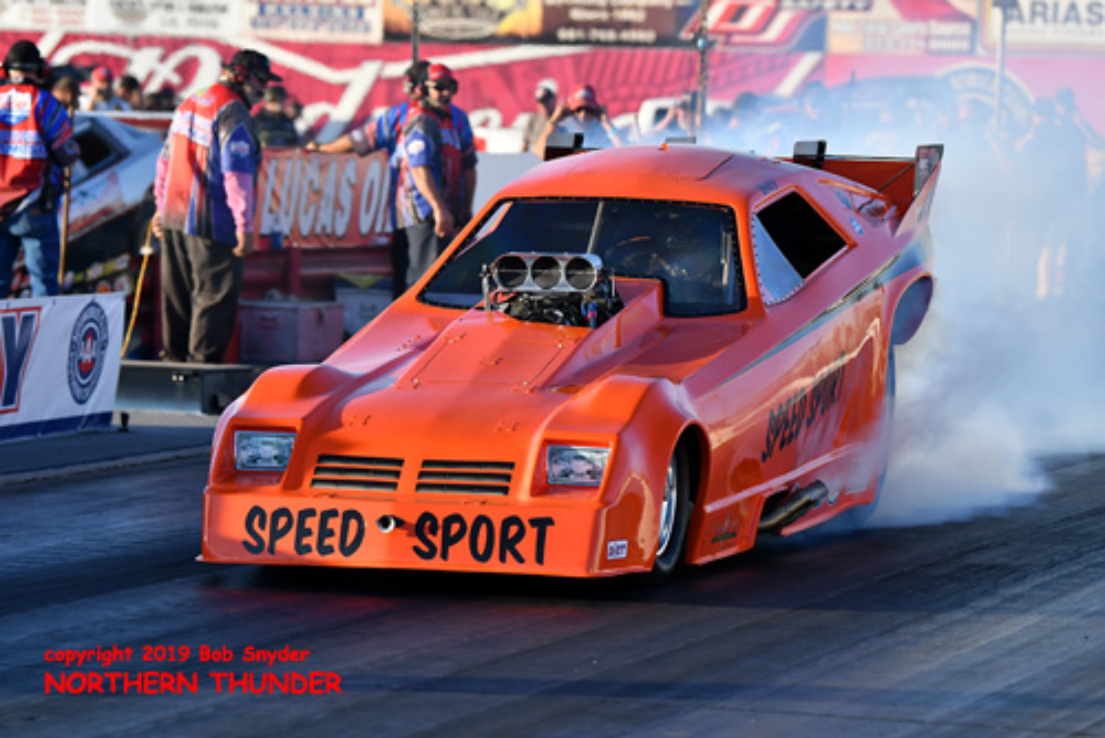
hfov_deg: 11.4
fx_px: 5528
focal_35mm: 180
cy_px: 369
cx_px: 552
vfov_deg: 7.6
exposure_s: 1/1000
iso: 160
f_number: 3.5
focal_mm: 120
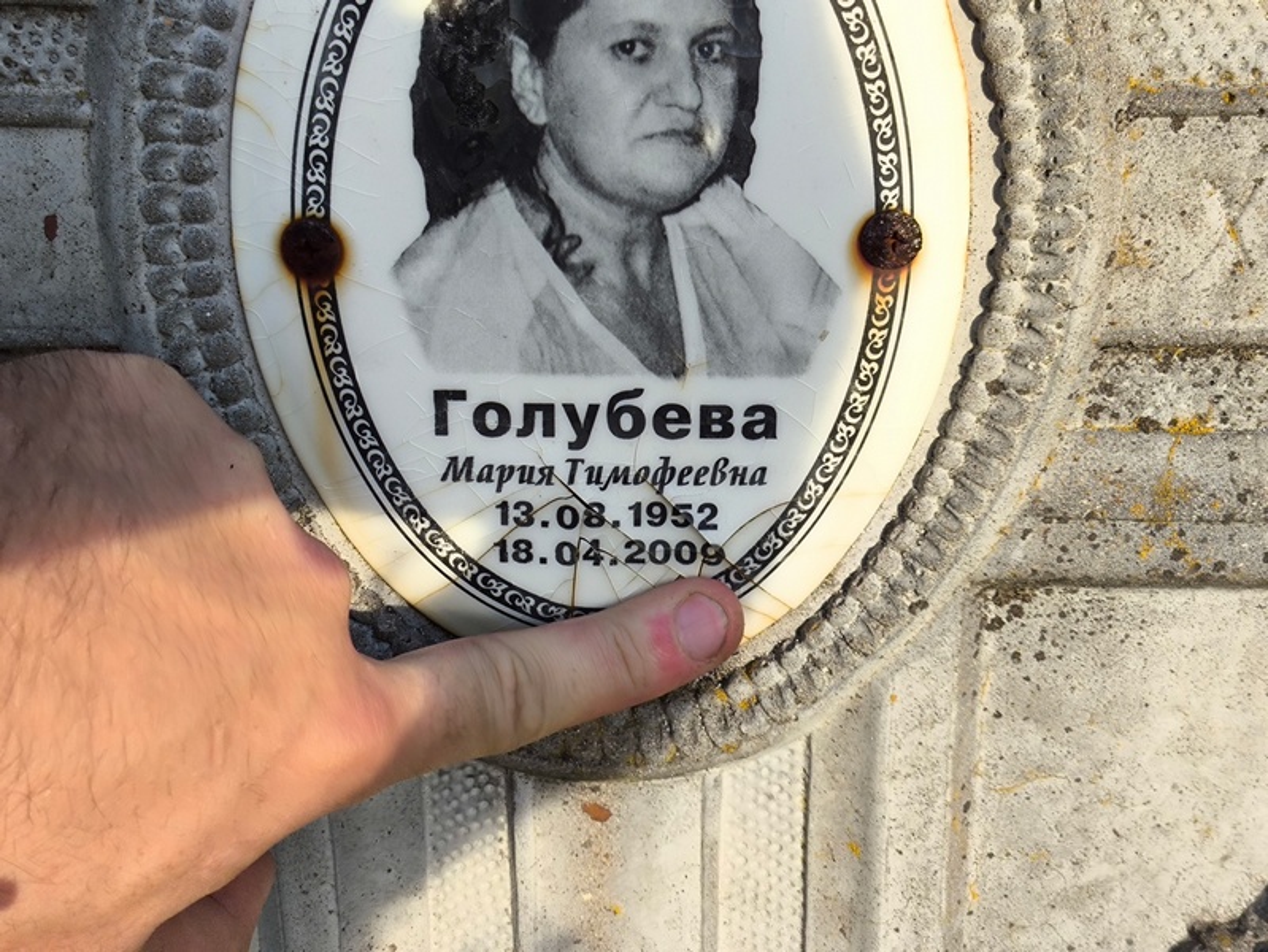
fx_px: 1832
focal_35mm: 50
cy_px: 476
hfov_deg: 38.2
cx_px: 634
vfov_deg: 29.1
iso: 50
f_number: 1.7
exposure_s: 1/411
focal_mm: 4.71
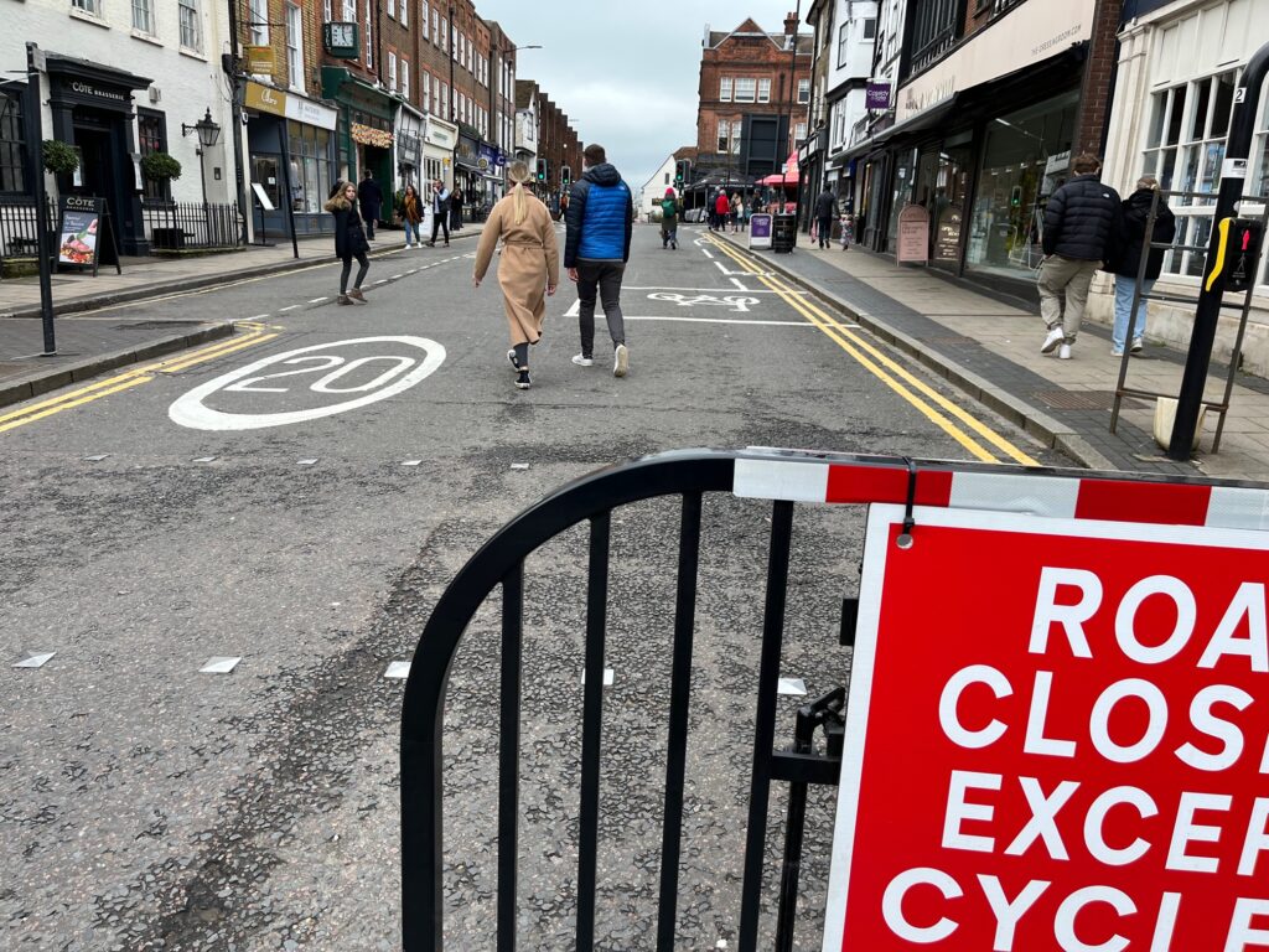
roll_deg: -3.0
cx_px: 634
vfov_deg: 53.1
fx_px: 953
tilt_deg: -16.4
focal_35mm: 26
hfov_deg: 67.3
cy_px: 476
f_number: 1.6
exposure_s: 1/928
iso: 50
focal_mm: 5.1
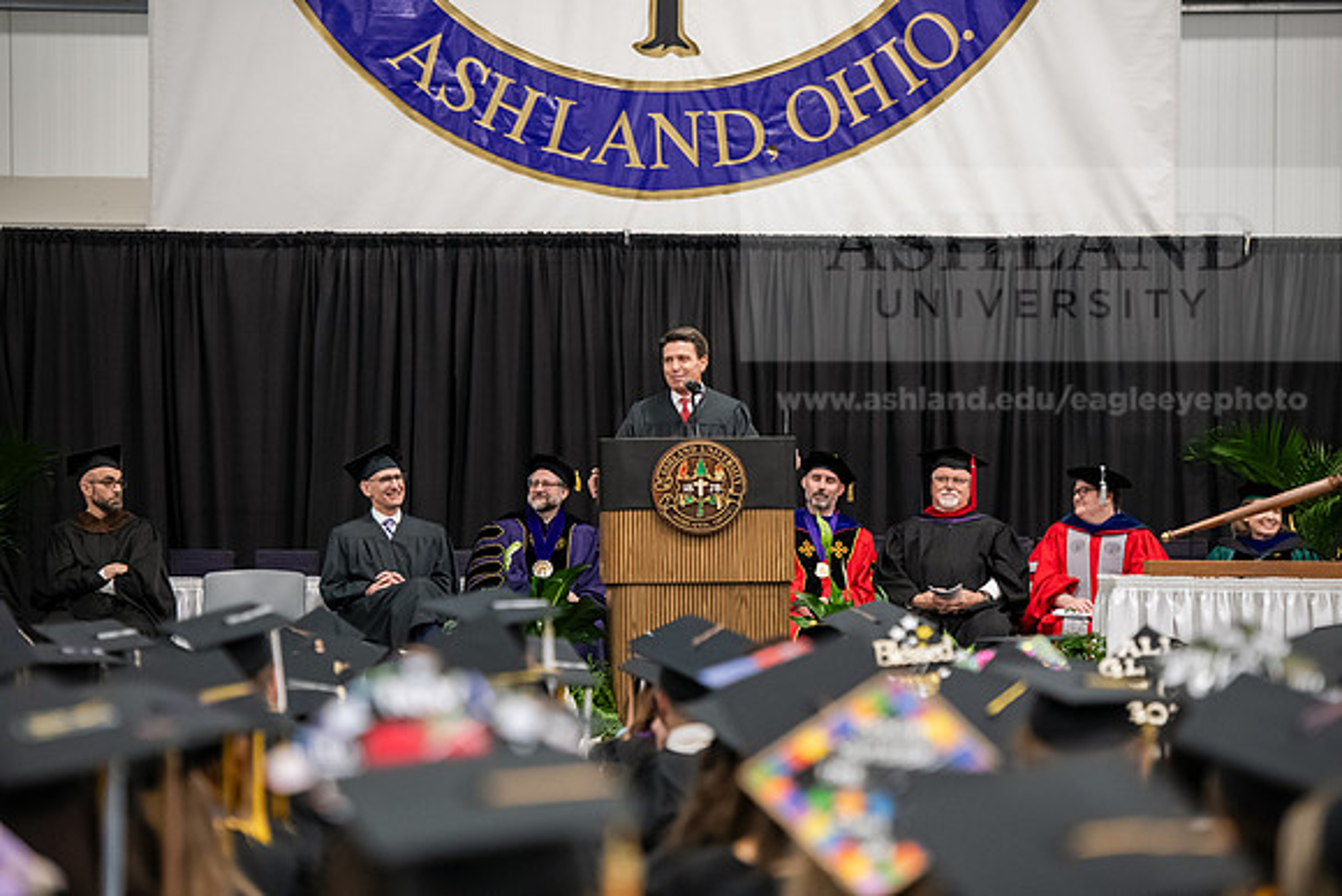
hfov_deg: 15.2
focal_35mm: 135
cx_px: 671
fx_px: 5033
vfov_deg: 10.2
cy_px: 448
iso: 3200
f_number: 3.2
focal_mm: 135
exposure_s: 1/200
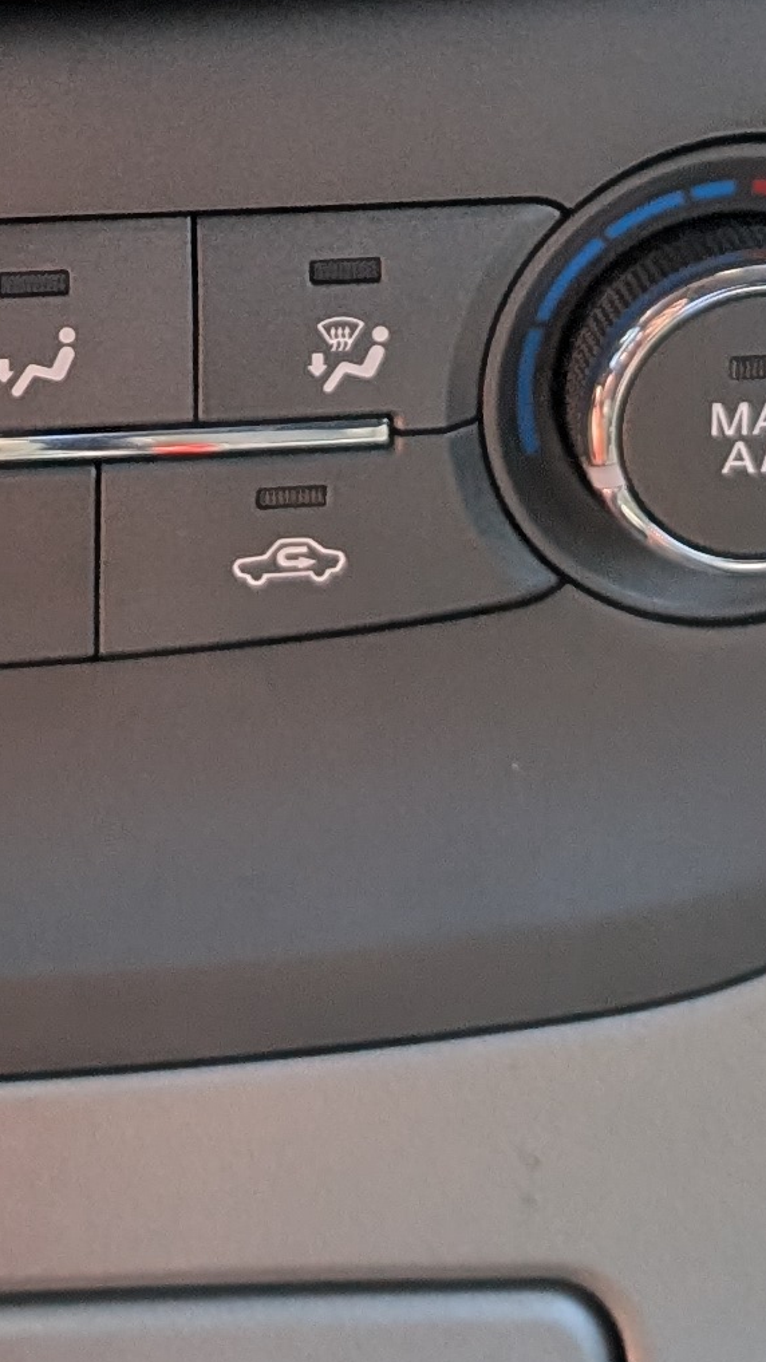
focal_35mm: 105
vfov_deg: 19.5
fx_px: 3792
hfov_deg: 11.4
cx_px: -71
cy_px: -151
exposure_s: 1/230
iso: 28
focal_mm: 6.9
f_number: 1.68
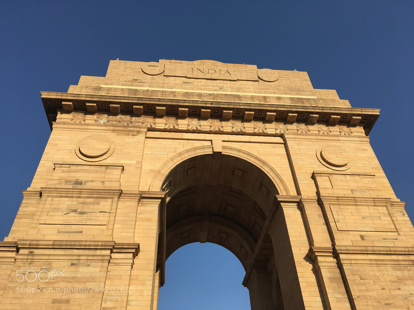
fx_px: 347
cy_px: 155
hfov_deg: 61.7
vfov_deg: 48.2
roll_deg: +3.2
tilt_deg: +42.3
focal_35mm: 29
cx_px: 207
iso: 25
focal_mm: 4.15
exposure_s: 1/1374
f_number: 2.2
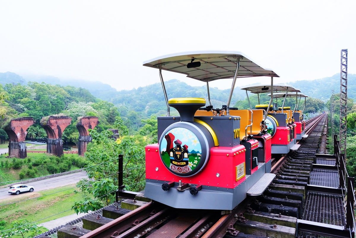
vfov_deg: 46.4
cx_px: 178
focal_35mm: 28
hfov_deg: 65.5
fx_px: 277
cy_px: 119
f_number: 2.8
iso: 640
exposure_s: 1/125
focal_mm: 18.8
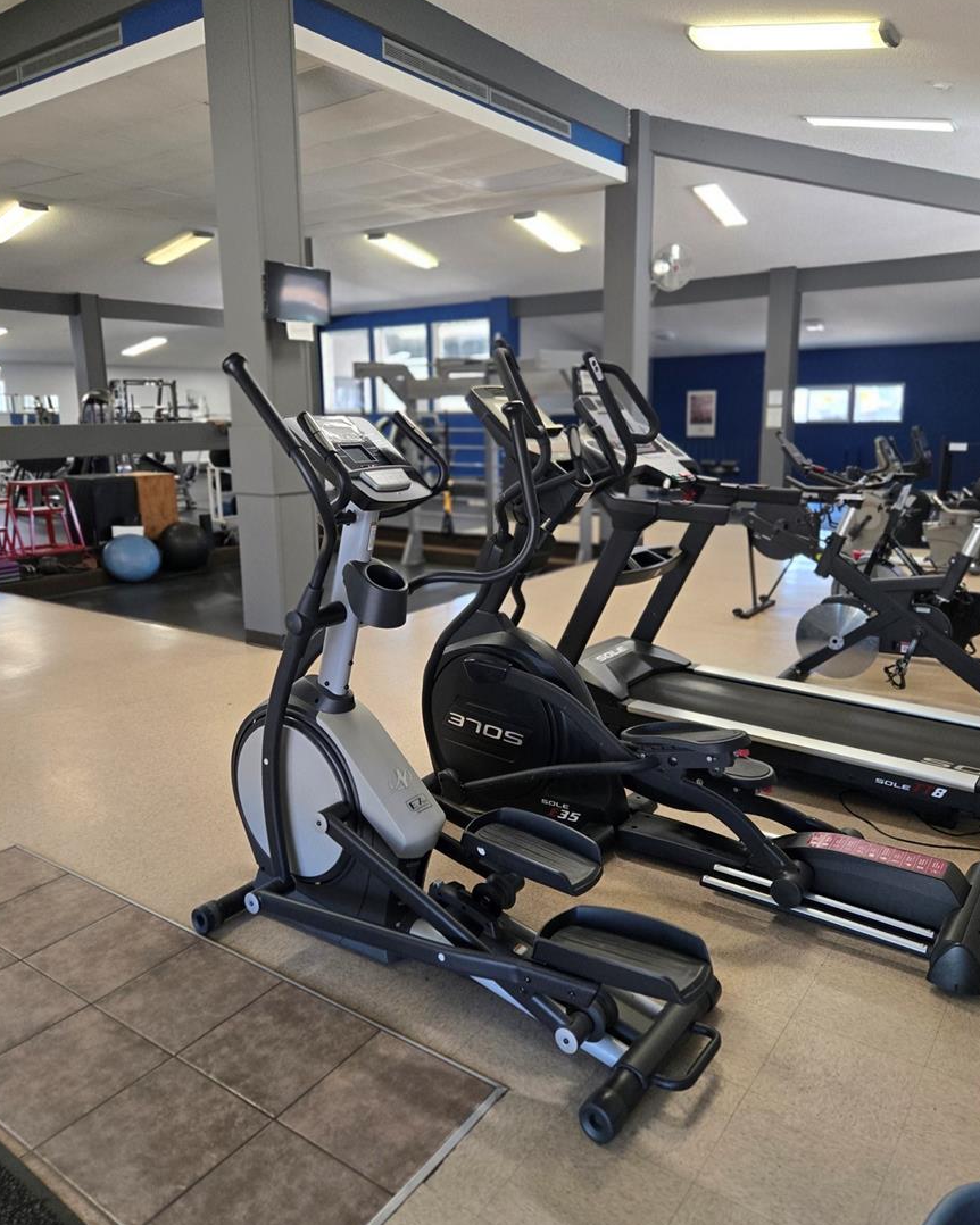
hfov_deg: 56.8
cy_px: 576
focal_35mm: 25
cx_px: 481
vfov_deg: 68.0
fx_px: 907
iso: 250
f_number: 1.8
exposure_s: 1/120
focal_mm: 5.4
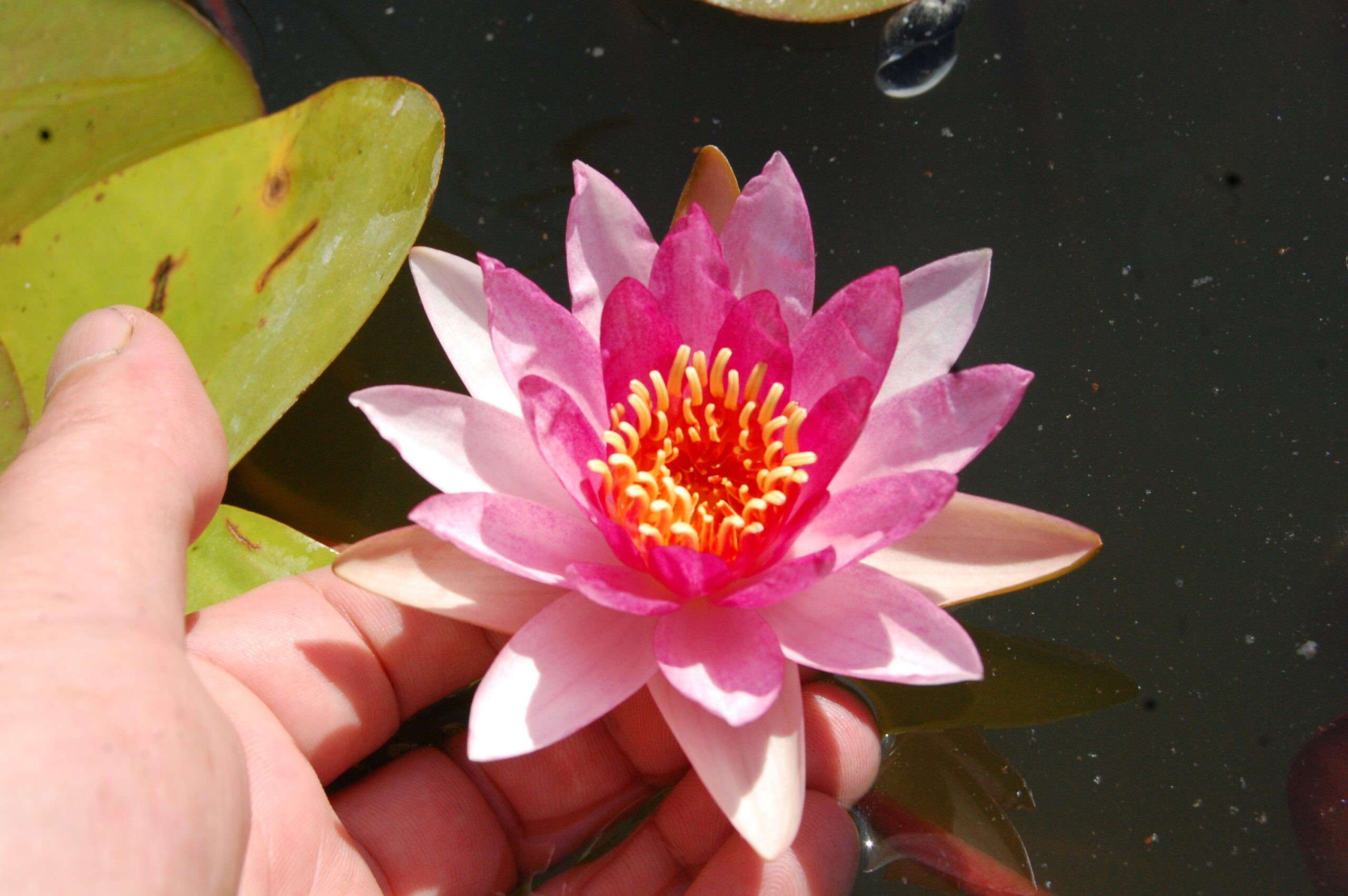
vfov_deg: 19.7
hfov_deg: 29.3
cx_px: 674
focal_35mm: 69
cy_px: 448
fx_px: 2581
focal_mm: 46
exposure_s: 1/640
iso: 800
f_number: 13
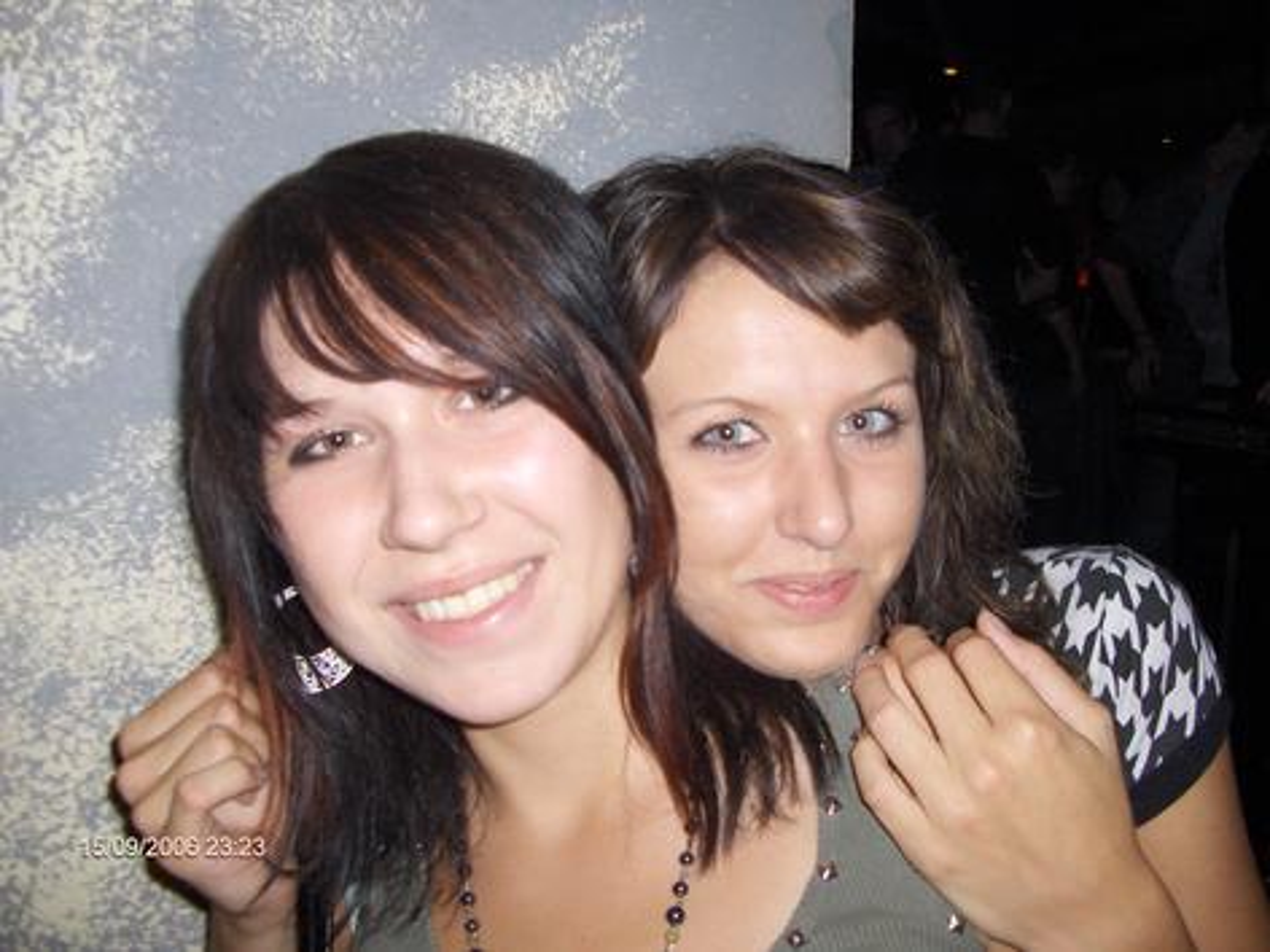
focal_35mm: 35
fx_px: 1284
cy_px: 476
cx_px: 635
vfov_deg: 40.7
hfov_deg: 52.6
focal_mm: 5.8
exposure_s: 1/60
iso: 100
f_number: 2.6
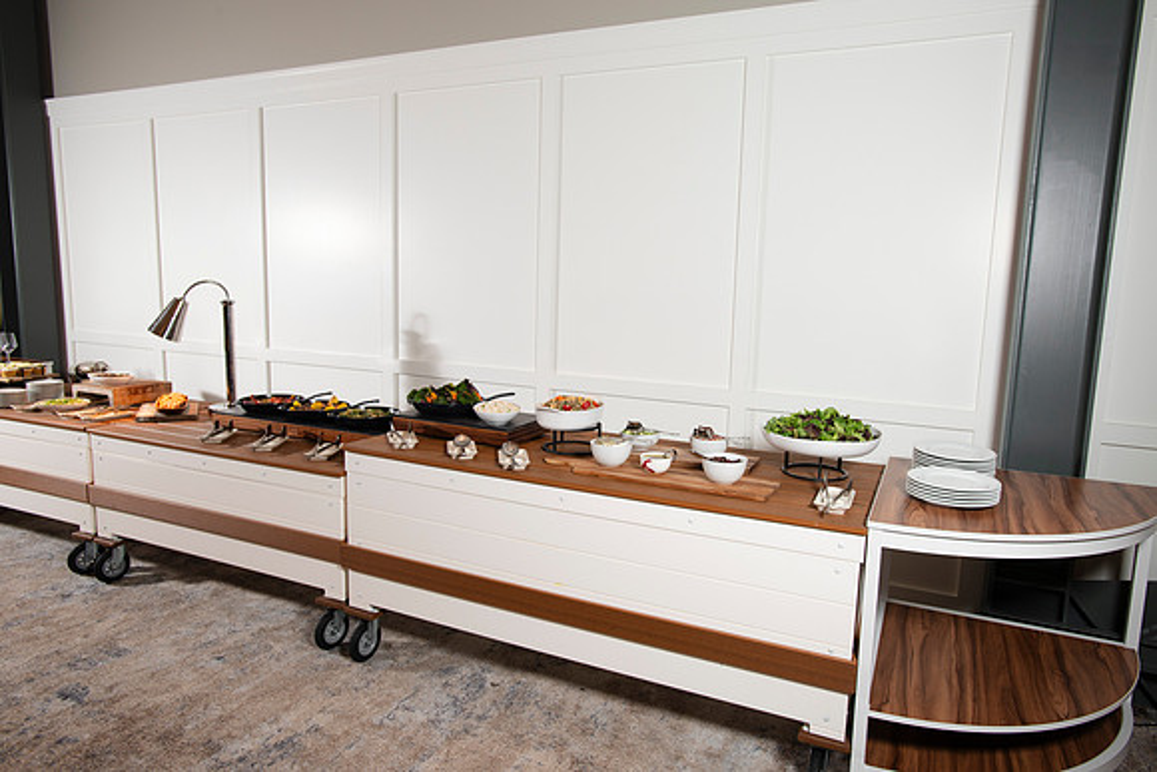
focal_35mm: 23
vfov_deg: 54.4
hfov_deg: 75.1
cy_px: 374
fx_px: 751
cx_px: 602
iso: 500
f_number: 5.6
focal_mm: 22
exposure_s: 1/200
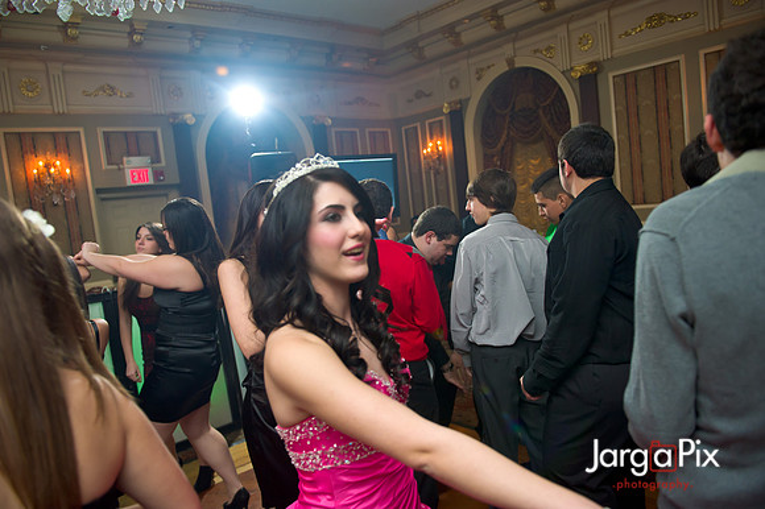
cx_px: 382
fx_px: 552
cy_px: 254
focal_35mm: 26
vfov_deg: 49.5
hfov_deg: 69.4
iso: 1600
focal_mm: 26
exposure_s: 1/100
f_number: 3.2
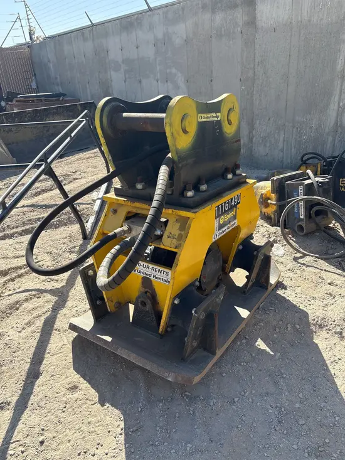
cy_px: 230
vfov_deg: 67.3
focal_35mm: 26
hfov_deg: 53.1
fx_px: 345
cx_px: 172
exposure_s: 1/1799
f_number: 1.6
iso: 50
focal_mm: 5.96
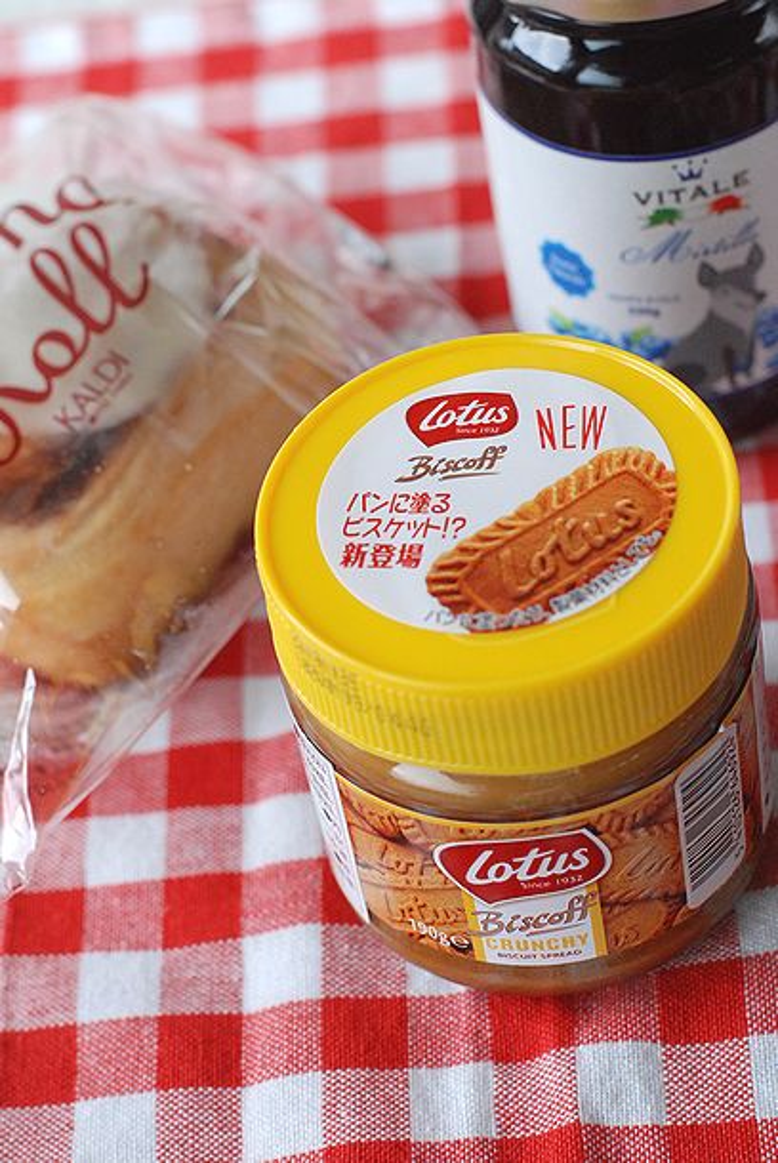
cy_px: 582
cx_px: 389
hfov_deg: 18.2
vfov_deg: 27.0
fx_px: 2426
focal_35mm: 75
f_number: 6.3
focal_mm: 50
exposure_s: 1/160
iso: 1250
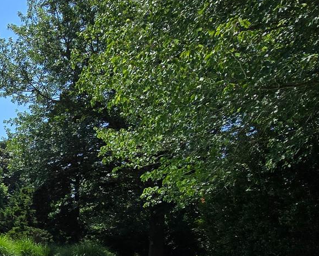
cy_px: 258
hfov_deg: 32.7
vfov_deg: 30.9
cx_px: -76
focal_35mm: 45
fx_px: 425
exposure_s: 1/2497
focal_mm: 2.2
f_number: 2.2
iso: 50
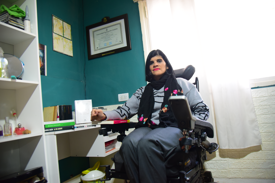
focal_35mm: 24
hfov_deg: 73.7
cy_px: 92
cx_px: 138
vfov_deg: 53.1
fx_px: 183
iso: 2000
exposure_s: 1/40
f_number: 4
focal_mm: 24
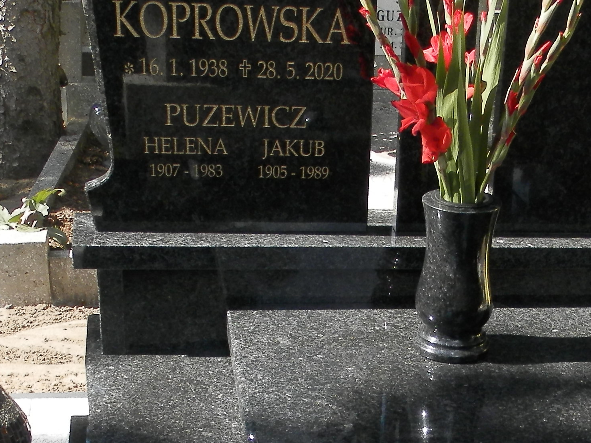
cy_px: 490
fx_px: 1332
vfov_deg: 18.2
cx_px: 439
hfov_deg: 24.8
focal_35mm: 78
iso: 80
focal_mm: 4.5
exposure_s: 1/320
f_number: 3.1
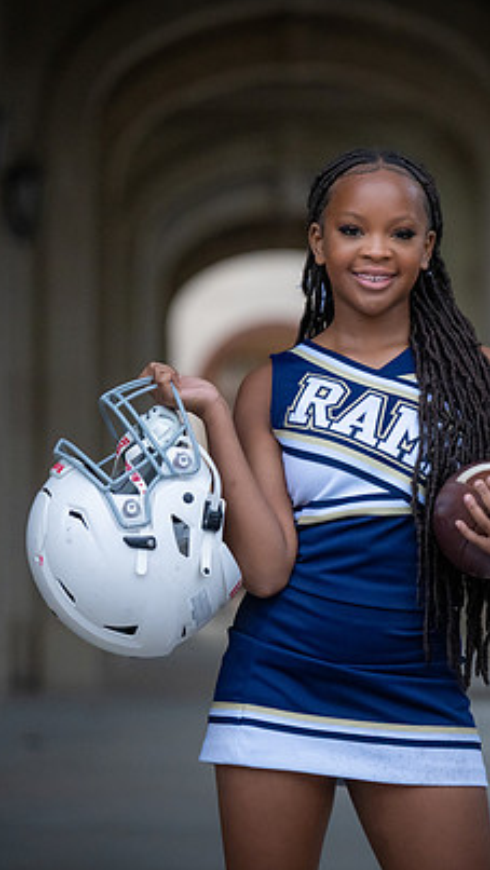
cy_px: 403
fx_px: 4684
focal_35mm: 203
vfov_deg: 10.6
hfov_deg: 6.0
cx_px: 421
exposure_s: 1/250
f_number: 2.8
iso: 2500
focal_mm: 119
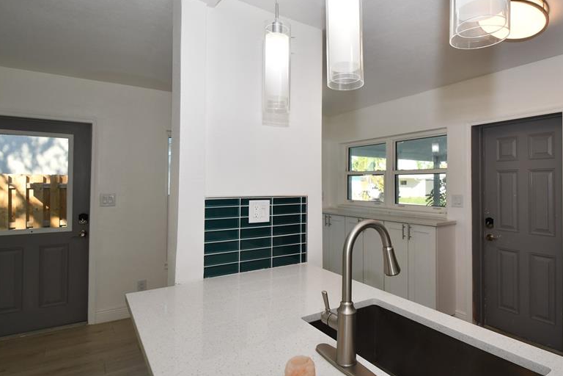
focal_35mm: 20
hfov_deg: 83.2
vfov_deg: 61.7
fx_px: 313
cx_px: 332
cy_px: 164
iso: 560
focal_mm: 10
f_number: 8
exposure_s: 1/250
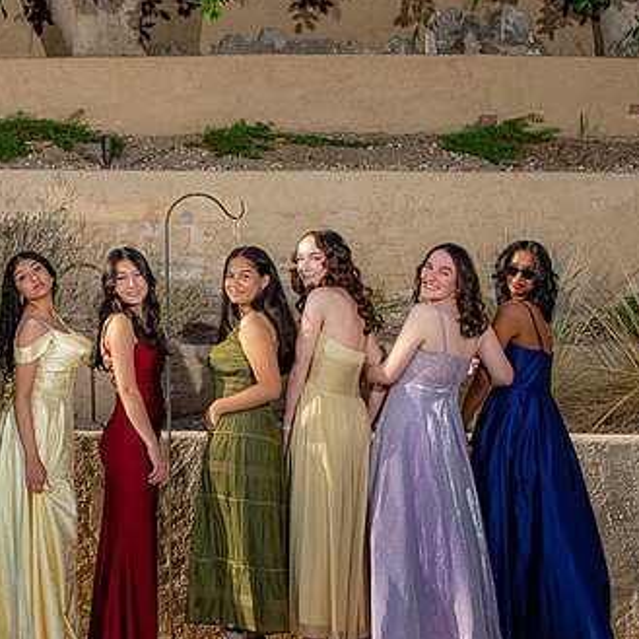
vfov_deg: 15.4
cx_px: 63
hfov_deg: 15.2
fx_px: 2360
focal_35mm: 113
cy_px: 345
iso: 50
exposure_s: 1/200
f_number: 6.3
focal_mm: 70
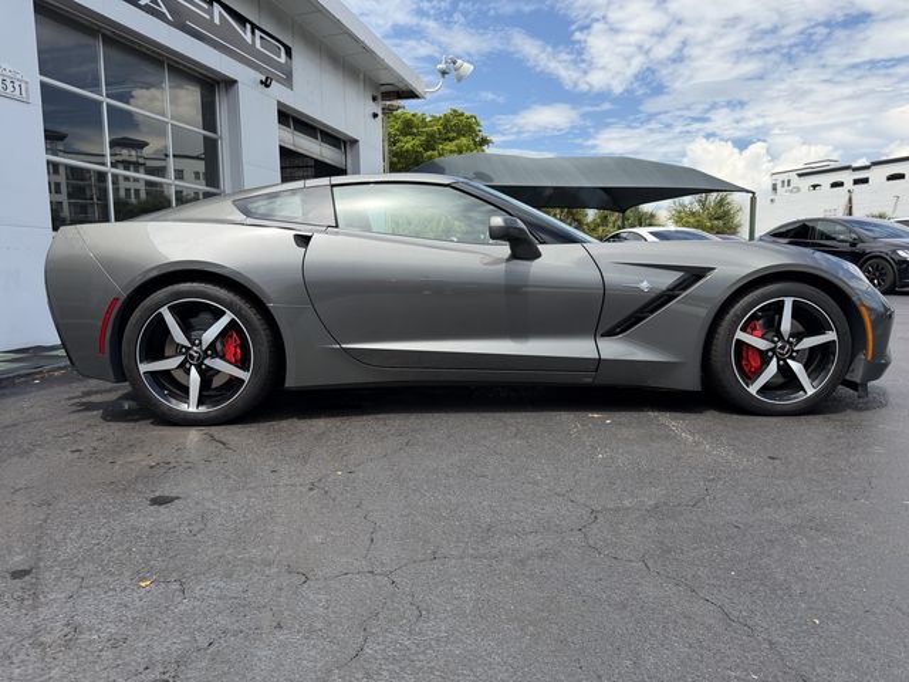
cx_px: 454
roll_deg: +0.8
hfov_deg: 71.6
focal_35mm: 24
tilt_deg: -6.5
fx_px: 630
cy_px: 341
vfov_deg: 56.8
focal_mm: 6.76
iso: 100
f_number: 1.78
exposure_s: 1/3584
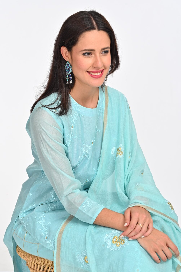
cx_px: 89
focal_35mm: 75
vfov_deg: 27.0
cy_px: 141
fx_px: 566
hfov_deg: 18.2
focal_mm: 70
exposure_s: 1/160
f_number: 8
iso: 320
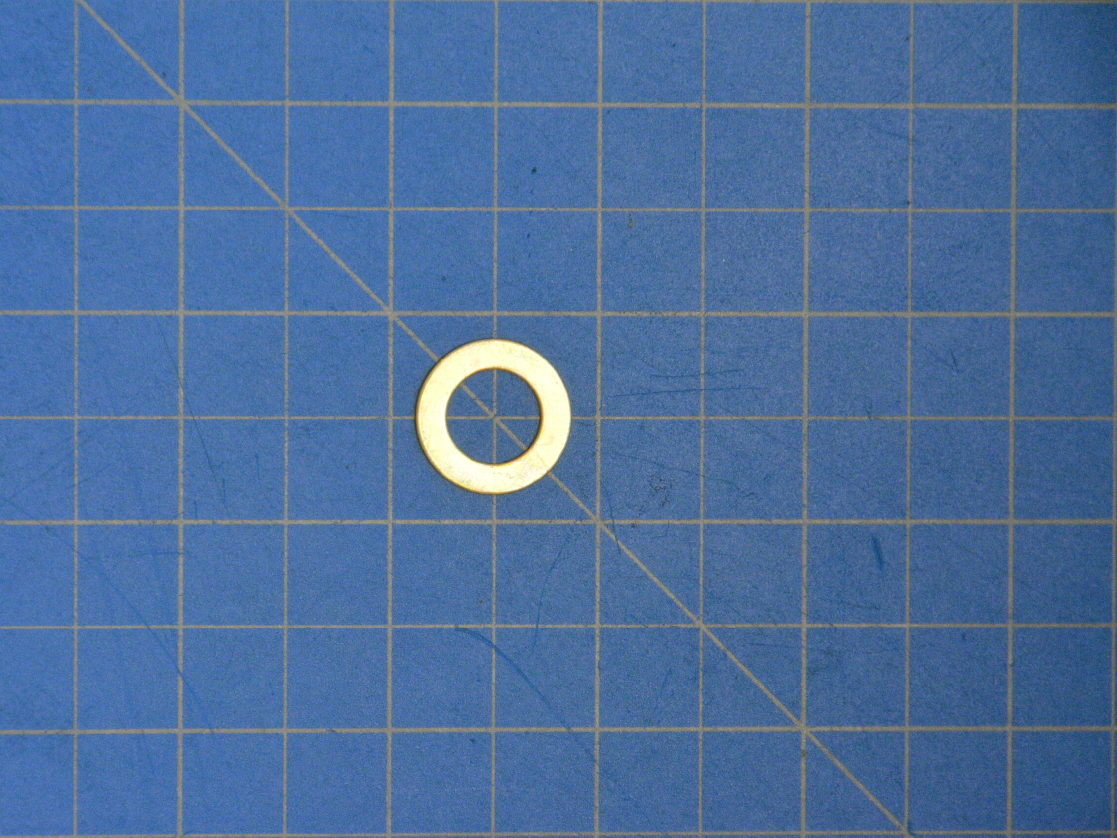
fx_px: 10487
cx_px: 497
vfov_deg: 4.6
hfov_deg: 6.1
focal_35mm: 325
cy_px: 419
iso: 6400
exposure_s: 1/20
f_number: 8
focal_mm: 200
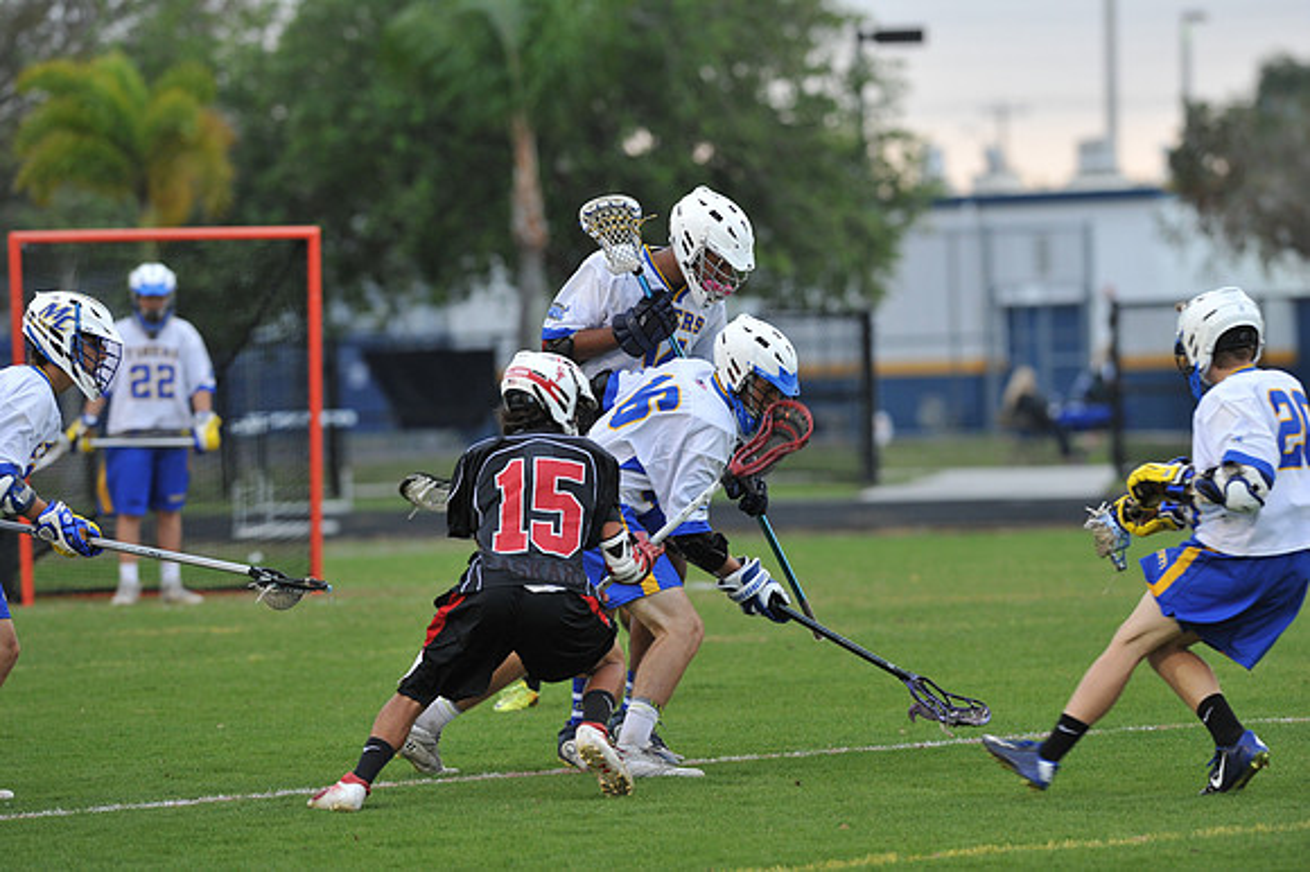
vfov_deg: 4.6
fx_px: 10910
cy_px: 436
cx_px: 655
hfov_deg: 6.9
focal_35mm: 300
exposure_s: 1/400
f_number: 5
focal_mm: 300
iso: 1250
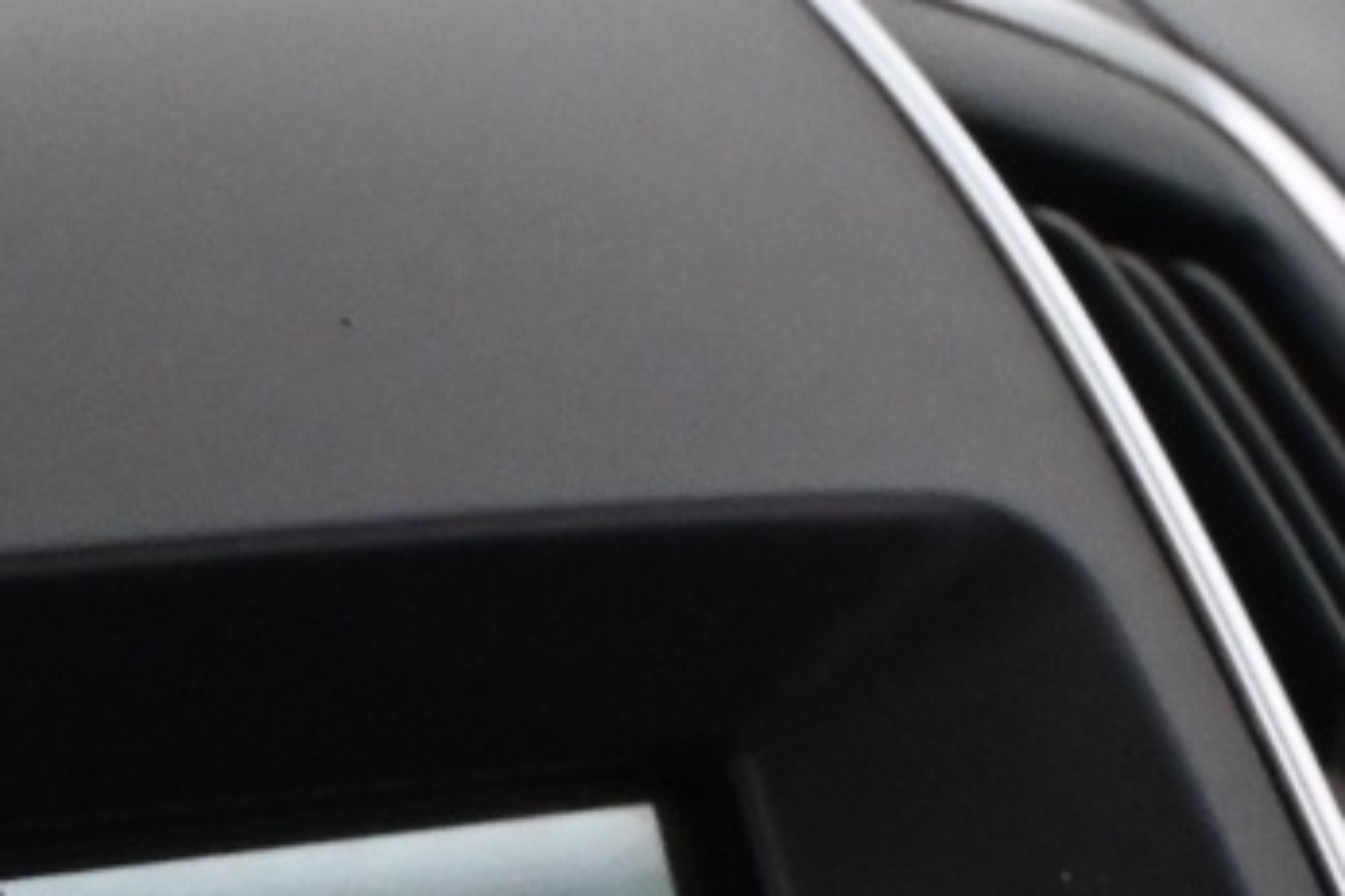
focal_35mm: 214
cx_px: -550
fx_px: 7972
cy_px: 1877
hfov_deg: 9.4
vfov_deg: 6.2
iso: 4000
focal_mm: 30.5
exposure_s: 1/60
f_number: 4.8
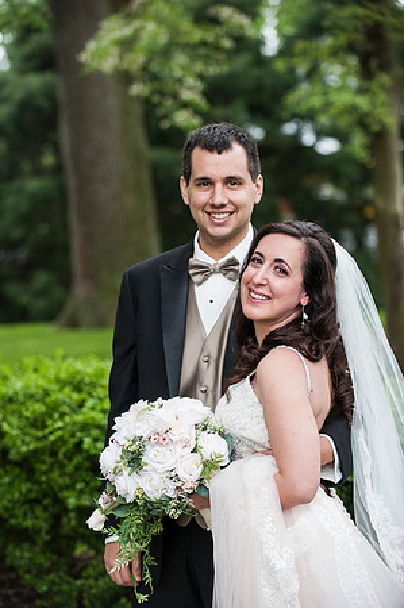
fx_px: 1721
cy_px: 304
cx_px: 202
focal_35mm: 102
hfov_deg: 13.4
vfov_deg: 20.0
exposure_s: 1/1250
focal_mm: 102
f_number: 4
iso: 800
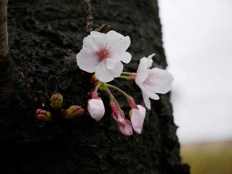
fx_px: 805
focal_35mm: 120
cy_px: 87
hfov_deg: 16.4
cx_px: 116
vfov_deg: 12.4
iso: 200
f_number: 5.6
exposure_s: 1/125
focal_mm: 60
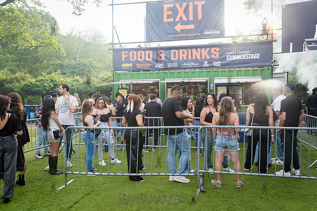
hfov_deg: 58.2
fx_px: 285
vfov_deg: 40.7
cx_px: 158
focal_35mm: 32
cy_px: 106
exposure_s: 1/400
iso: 1000
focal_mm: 32
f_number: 4.5
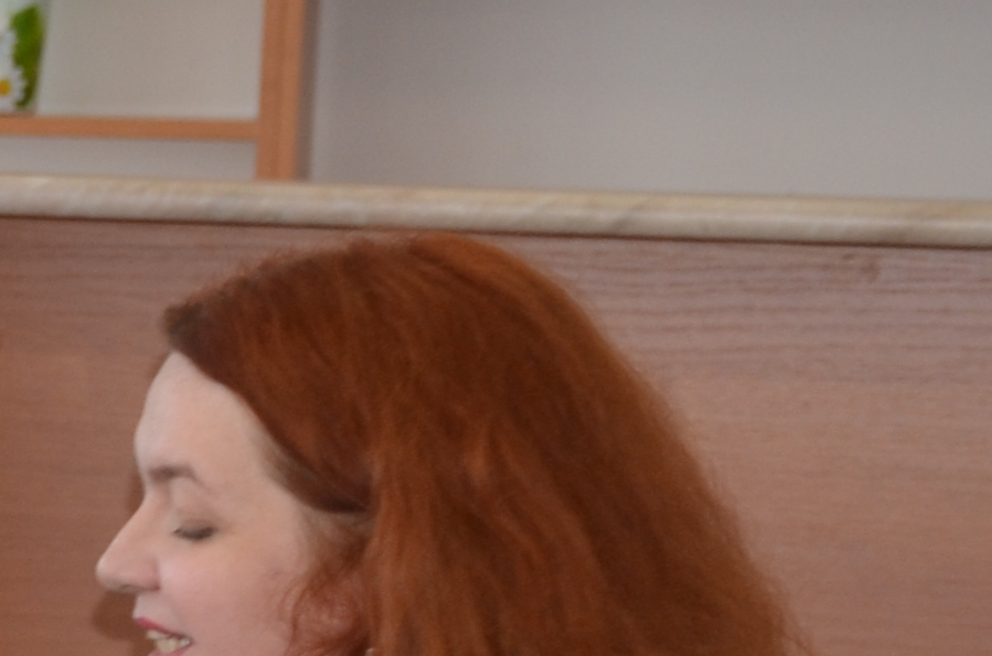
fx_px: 9045
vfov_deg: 4.2
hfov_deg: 6.0
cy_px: 689
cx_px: -1537
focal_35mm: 329
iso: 200
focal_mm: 40
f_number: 4.5
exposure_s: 1/200
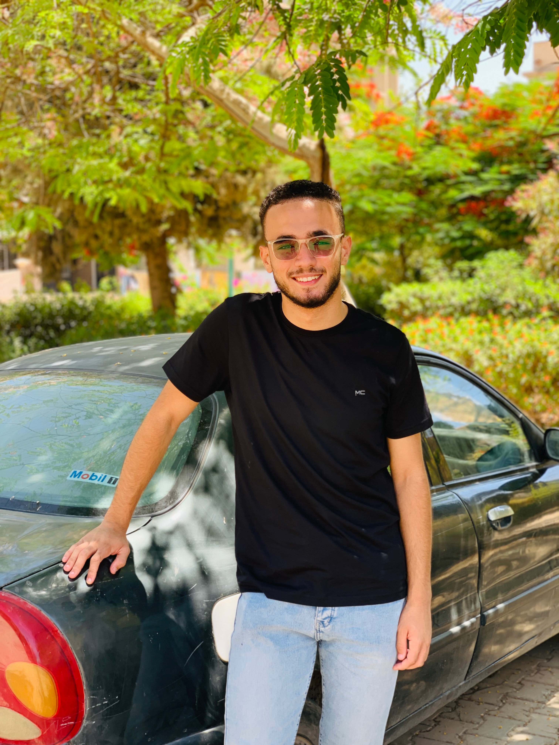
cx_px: 280
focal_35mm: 52
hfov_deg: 28.0
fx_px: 1120
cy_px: 372
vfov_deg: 36.8
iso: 16
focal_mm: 6
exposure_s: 1/124
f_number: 2.4
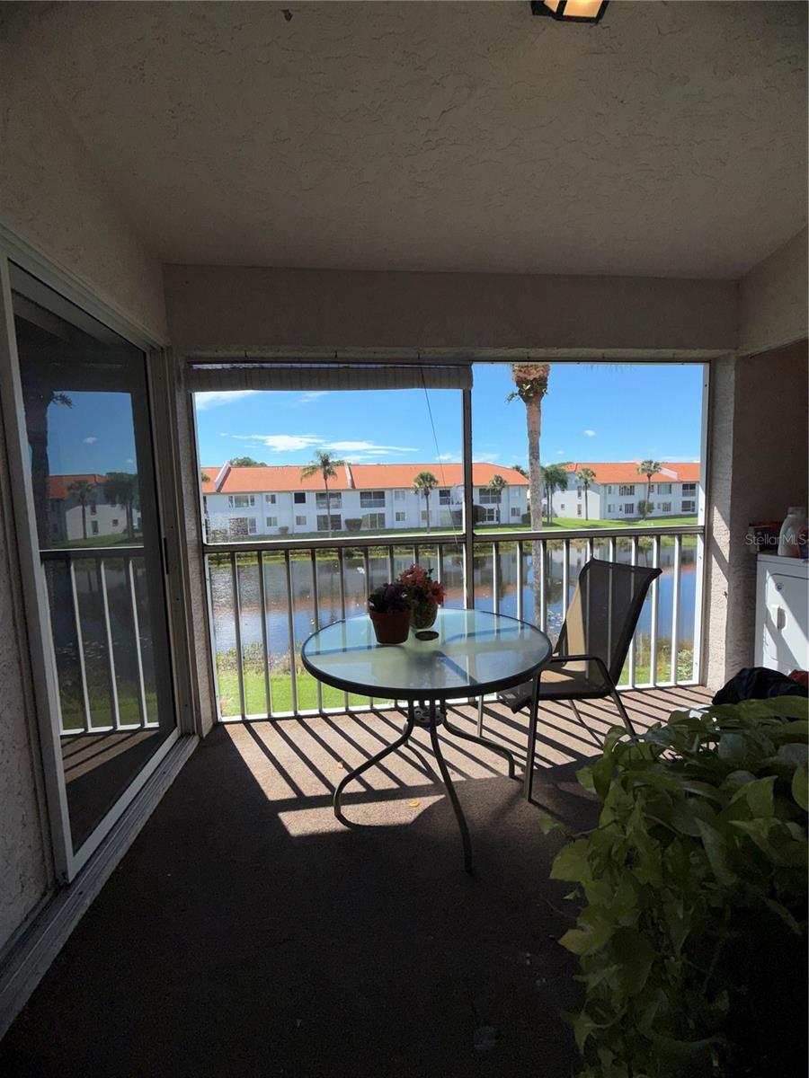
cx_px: 404
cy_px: 539
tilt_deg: -6.7
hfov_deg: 85.7
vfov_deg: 102.1
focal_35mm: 14
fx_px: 436
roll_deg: +1.1
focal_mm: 2.22
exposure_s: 1/799
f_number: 2.2
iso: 16
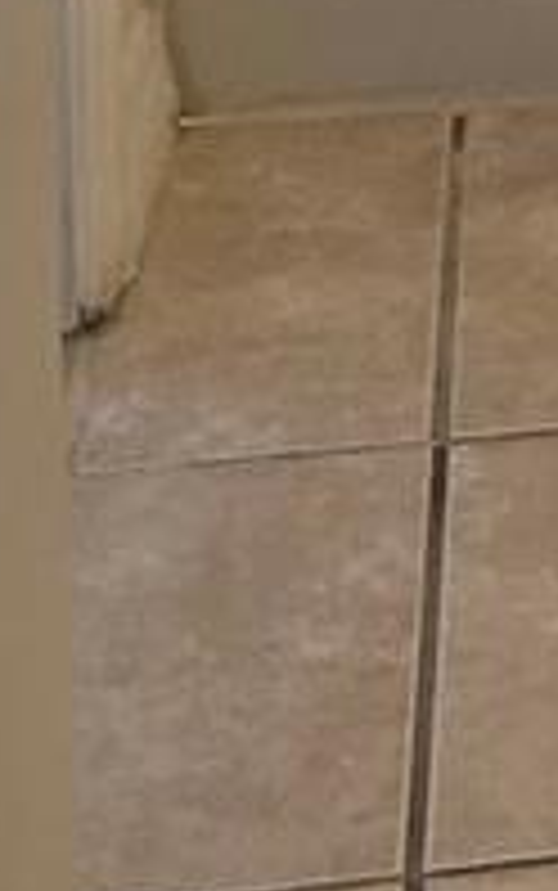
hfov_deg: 6.5
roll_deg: -4.1
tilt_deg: -13.8
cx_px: 1809
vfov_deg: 10.3
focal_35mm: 180
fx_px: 4373
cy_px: -1107
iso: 40
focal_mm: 3.99
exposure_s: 1/24
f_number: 1.8
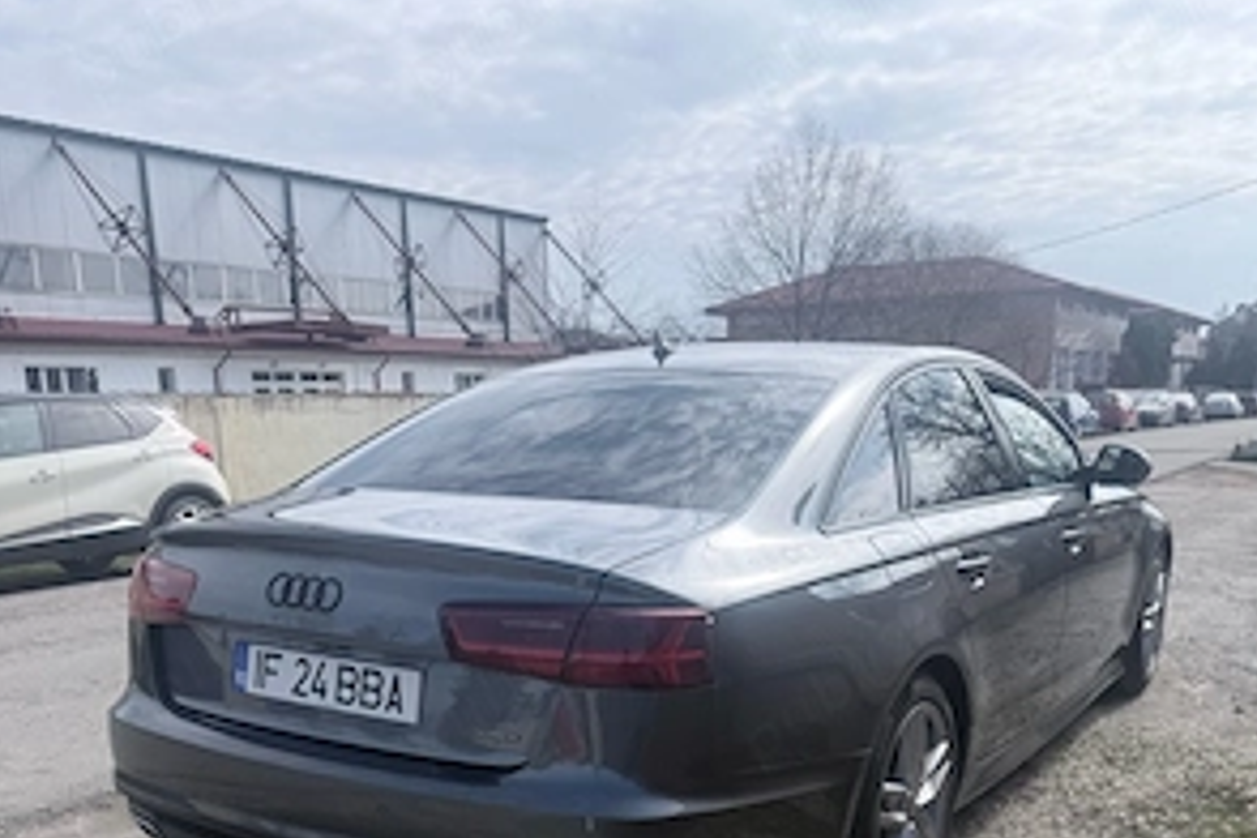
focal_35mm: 34
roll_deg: +1.4
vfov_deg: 37.0
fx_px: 1187
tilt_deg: -12.0
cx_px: 633
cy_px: 710
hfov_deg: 55.8
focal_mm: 6.76
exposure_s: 1/4673
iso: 80
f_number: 1.78
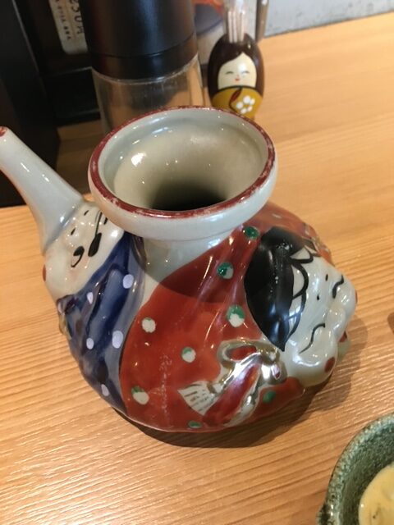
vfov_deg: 61.7
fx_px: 440
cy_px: 262
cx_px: 197
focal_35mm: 29
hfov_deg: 48.2
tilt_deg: -47.8
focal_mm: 4.15
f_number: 2.2
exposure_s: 1/17
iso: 200
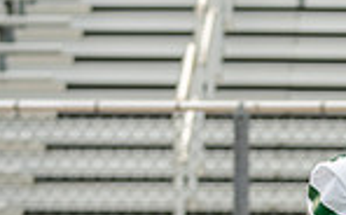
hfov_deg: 5.4
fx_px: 3634
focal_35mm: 386
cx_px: 453
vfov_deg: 3.4
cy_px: 287
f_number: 2.8
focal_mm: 90
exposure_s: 1/400
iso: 125
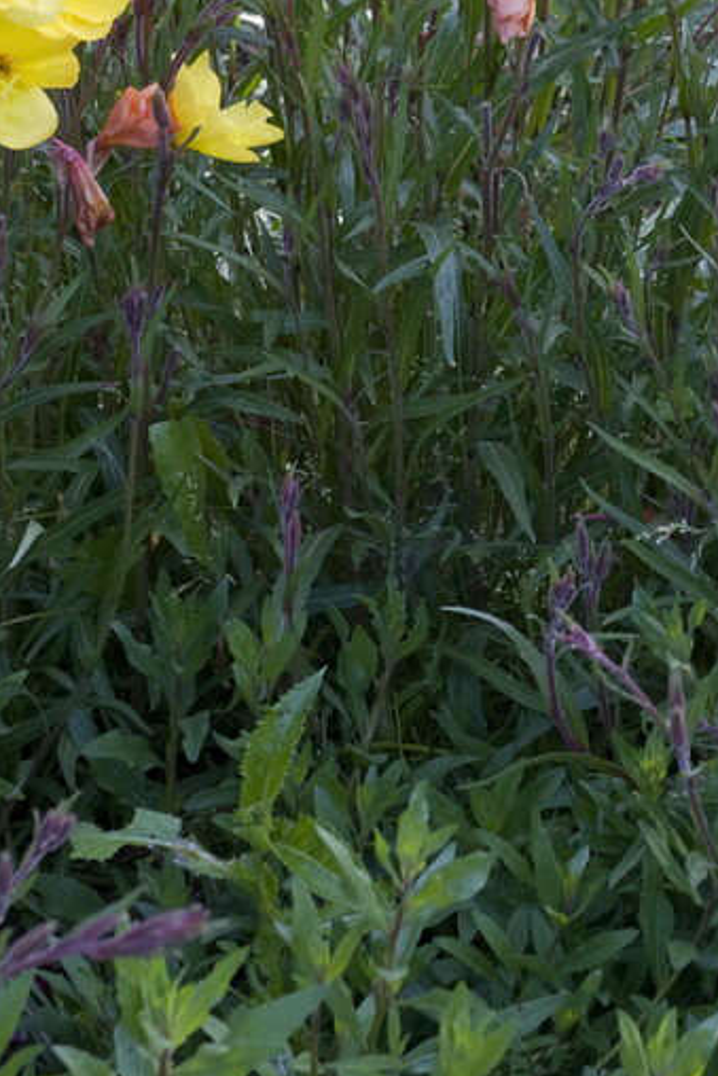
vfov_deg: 13.5
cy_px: 100
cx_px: 597
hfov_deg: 9.1
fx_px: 4514
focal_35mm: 151
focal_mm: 50
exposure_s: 1/100
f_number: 6.3
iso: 200
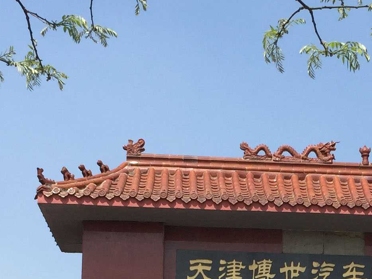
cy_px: 387
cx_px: 337
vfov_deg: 13.9
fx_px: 1086
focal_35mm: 101
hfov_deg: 19.1
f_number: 2.2
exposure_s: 1/1582
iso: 32
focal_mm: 4.15
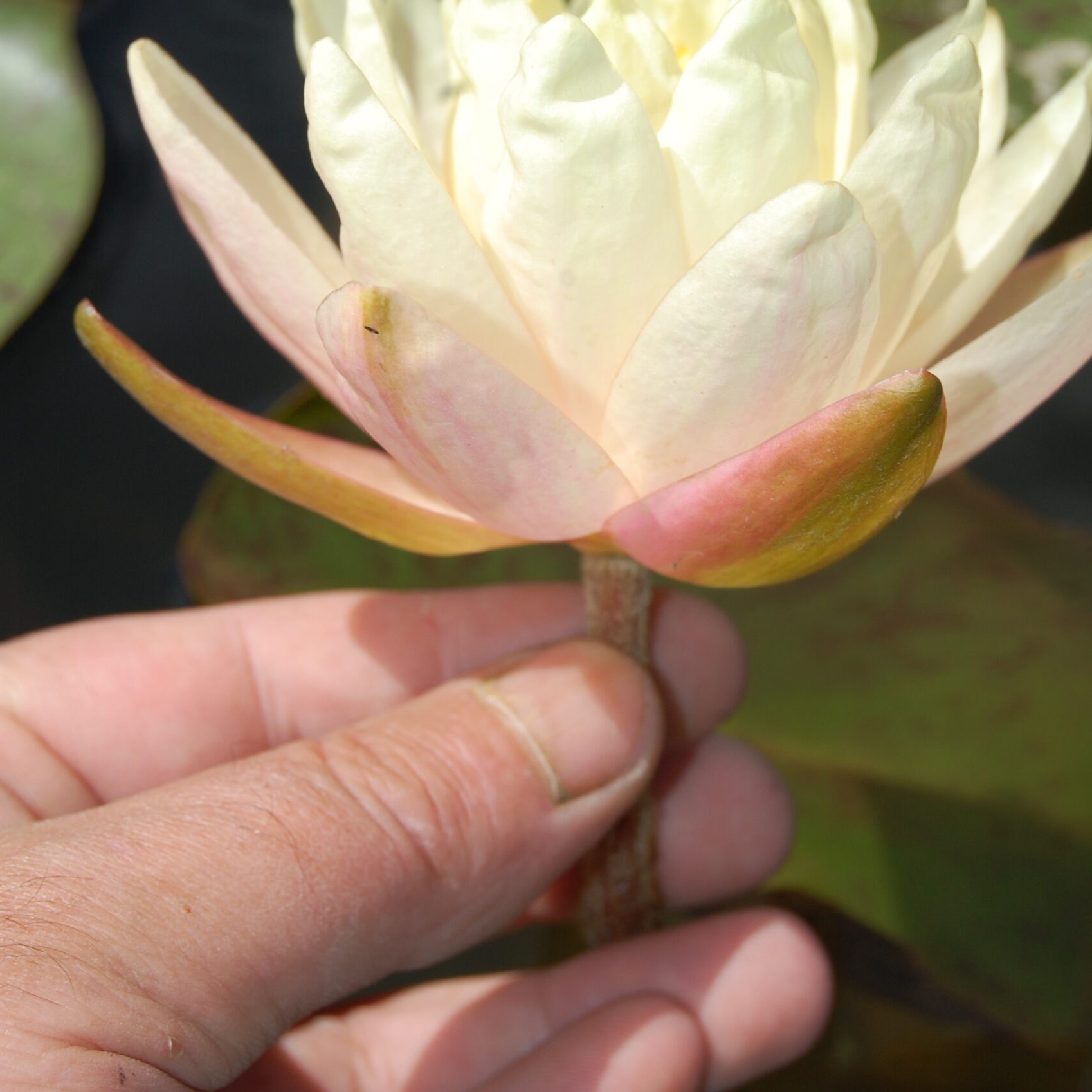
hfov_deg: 18.1
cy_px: 433
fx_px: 3426
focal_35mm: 96
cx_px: 545
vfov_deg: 18.1
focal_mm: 50
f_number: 11
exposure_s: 1/500
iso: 200
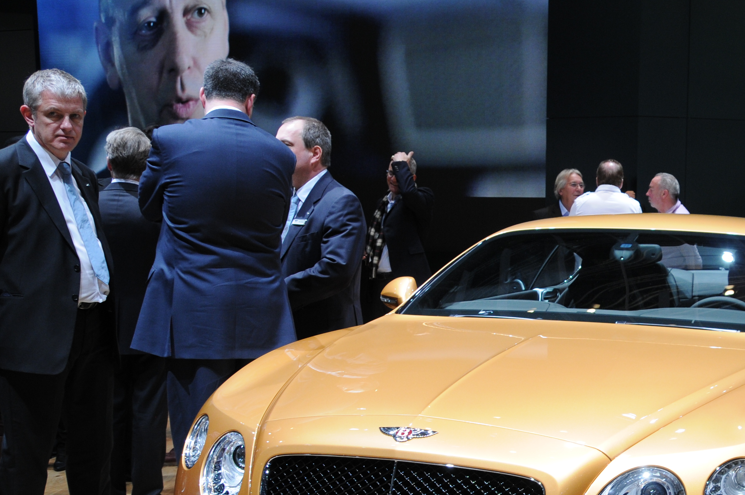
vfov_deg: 24.3
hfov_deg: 34.4
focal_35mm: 55
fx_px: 1137
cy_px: 372
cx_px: 662
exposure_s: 1/125
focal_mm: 20
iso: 400
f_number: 5.6
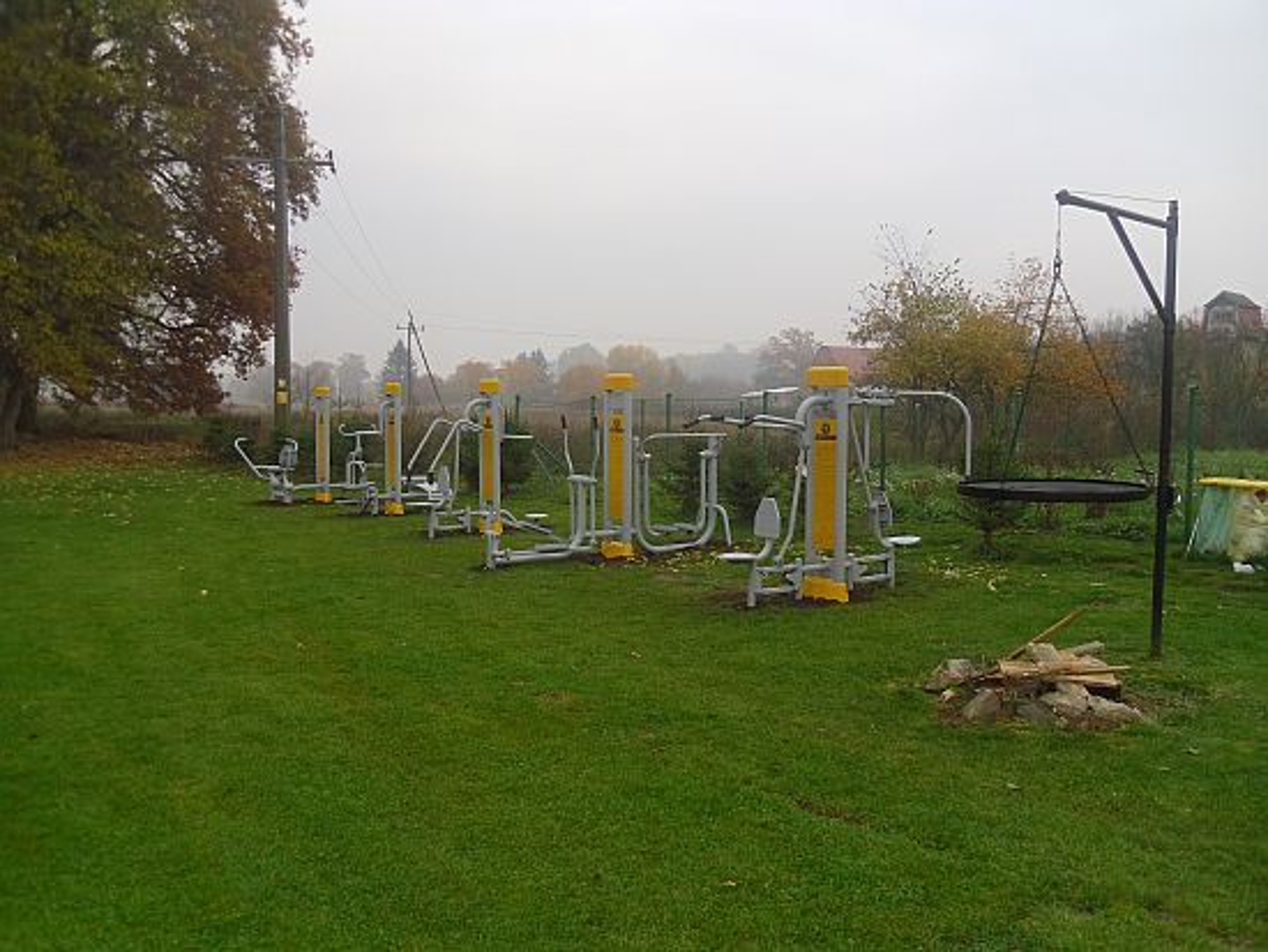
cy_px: 476
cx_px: 634
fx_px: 1136
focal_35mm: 31
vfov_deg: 45.5
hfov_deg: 58.3
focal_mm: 5.6
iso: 80
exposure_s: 1/234
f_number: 3.3
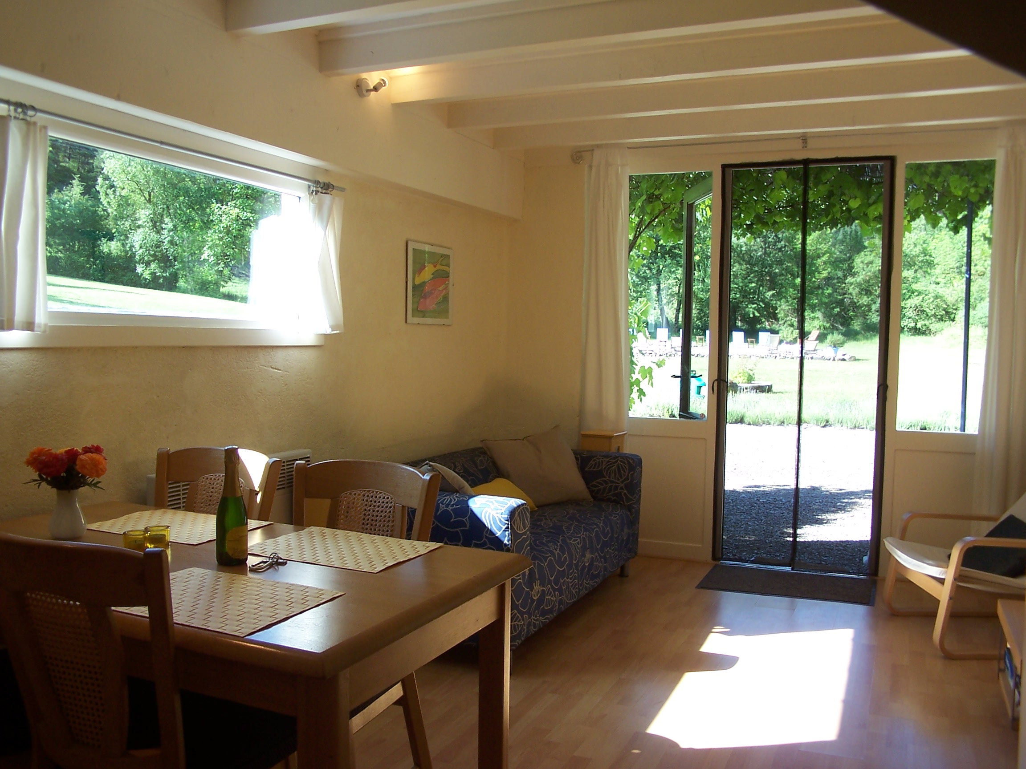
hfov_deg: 39.7
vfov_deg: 30.3
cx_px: 513
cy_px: 384
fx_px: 1423
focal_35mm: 48
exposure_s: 1/90
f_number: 3.2
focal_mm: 8
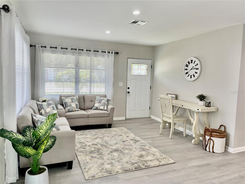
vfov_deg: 53.1
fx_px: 184
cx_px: 122
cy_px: 92
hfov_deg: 67.3
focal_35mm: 26
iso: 80
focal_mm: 5.1
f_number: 1.6
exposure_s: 1/120
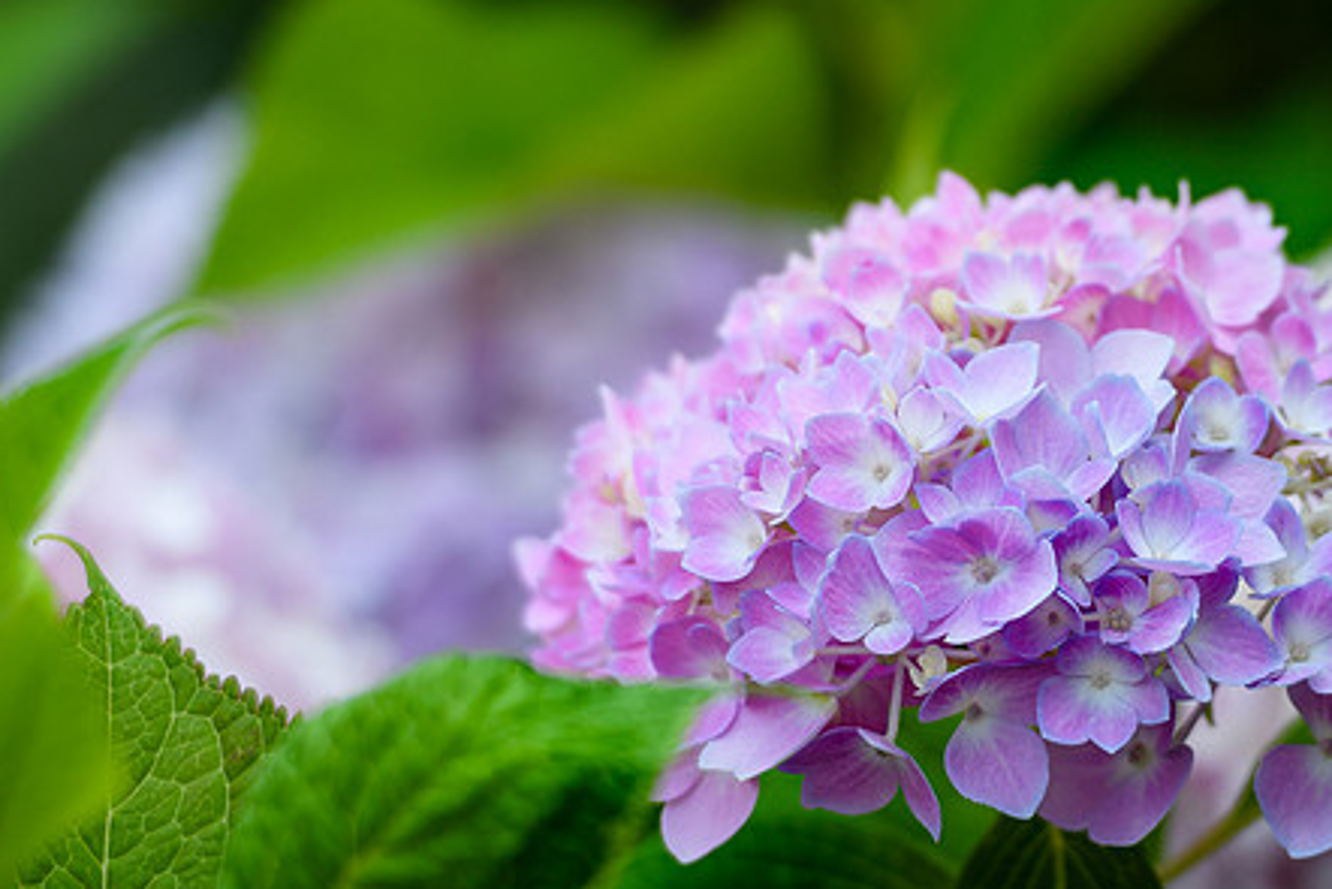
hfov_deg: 4.0
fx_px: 19097
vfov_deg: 2.7
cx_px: 1006
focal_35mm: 516
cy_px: 512
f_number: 2.8
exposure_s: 1/400
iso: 100
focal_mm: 200
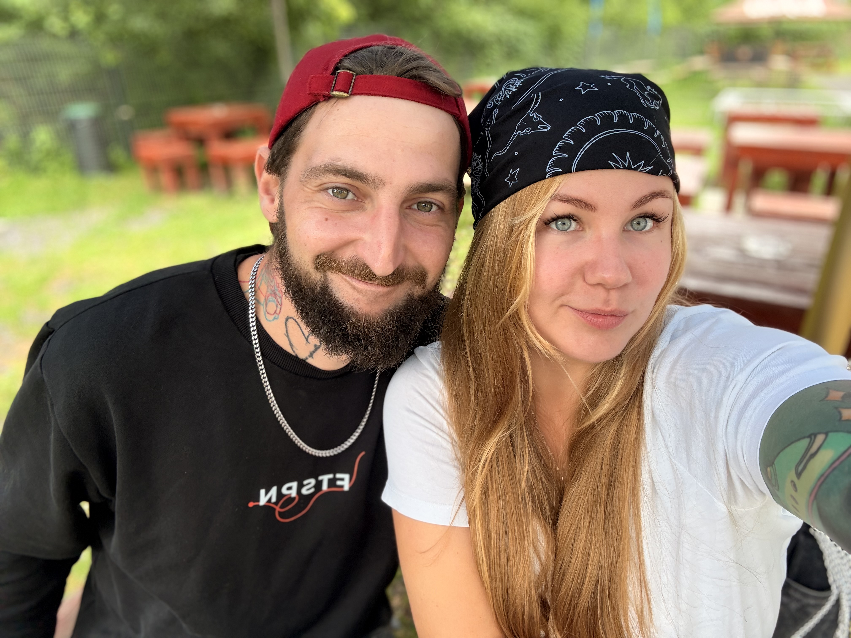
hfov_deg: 73.9
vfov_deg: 58.9
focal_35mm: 23
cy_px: 319
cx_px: 426
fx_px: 565
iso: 80
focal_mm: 2.69
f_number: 1.9
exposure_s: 1/105
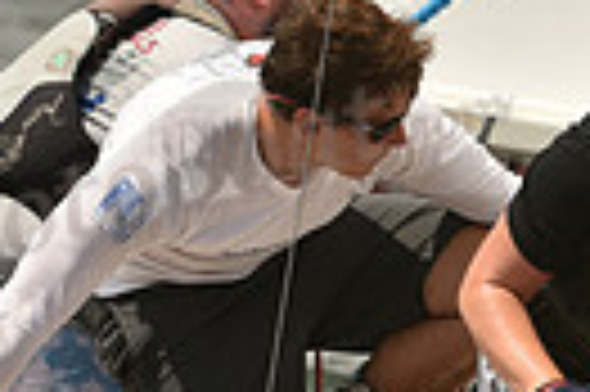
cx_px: 743
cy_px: 345
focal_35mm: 1154
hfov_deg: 1.8
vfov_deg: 1.2
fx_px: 18889
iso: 320
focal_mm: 260
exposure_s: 1/1250
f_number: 9
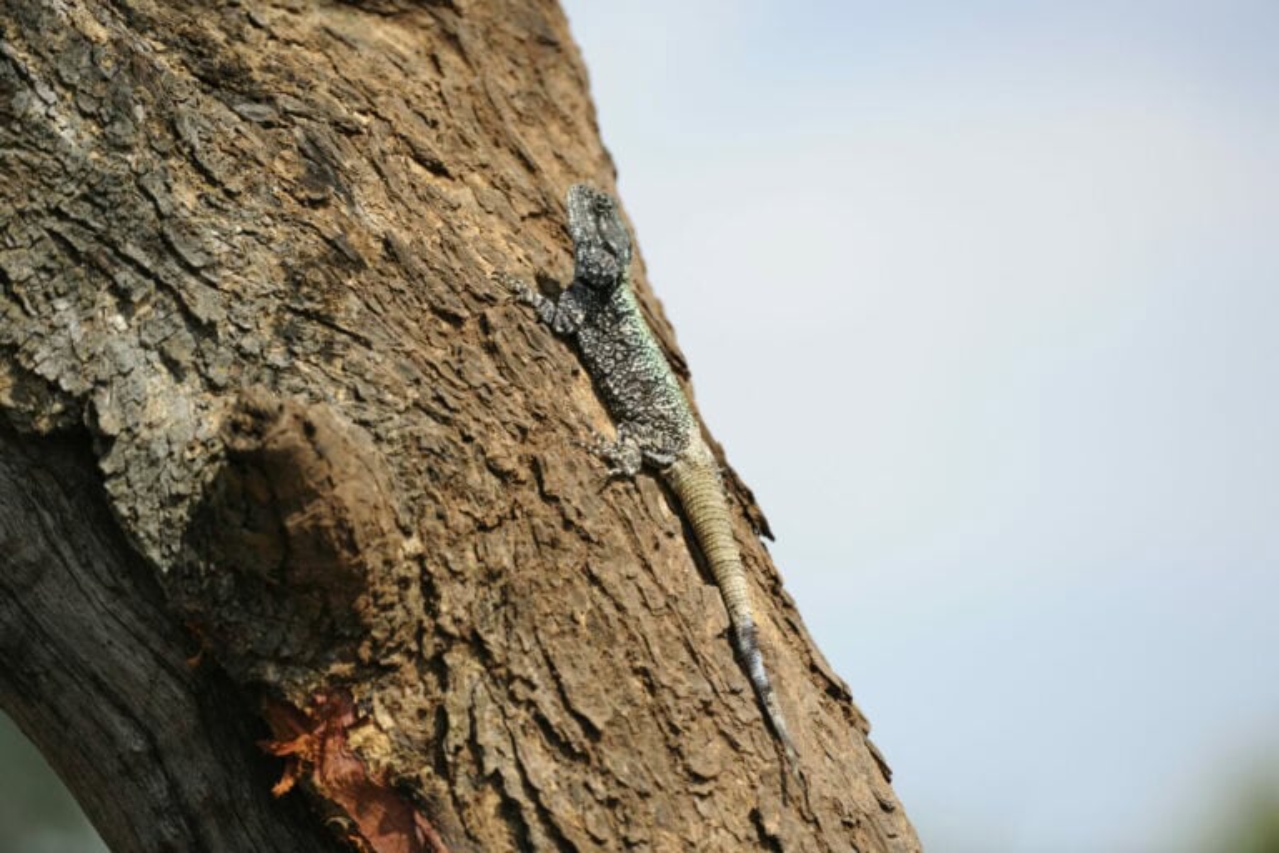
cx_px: 640
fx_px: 11723
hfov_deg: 6.2
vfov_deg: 4.2
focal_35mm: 330
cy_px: 426
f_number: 4.5
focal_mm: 330
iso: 320
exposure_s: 1/1600
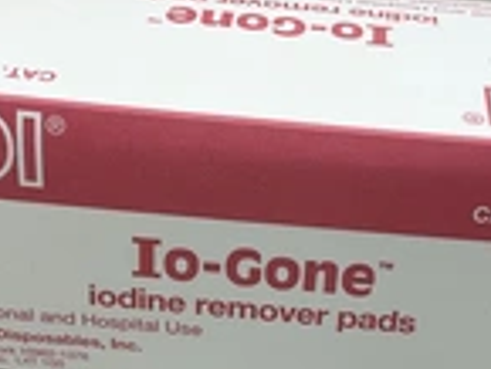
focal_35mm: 80
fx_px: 1136
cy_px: 254
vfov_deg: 18.4
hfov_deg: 24.4
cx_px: 295
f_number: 1.8
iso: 32
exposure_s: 1/120
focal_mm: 3
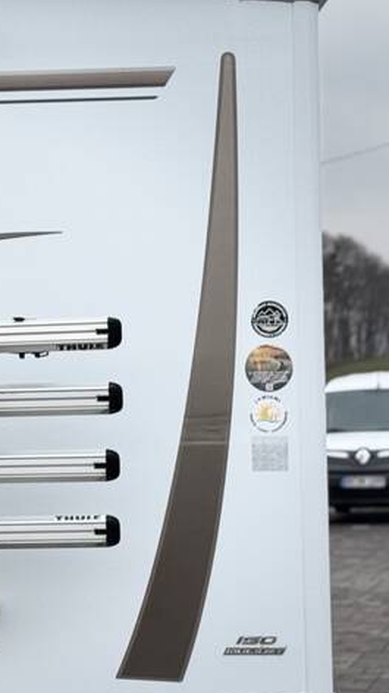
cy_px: 399
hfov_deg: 9.0
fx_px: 2442
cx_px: -116
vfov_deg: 16.1
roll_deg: -0.1
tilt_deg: -0.7
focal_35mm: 133
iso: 64
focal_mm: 6.76
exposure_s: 1/2833
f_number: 1.78
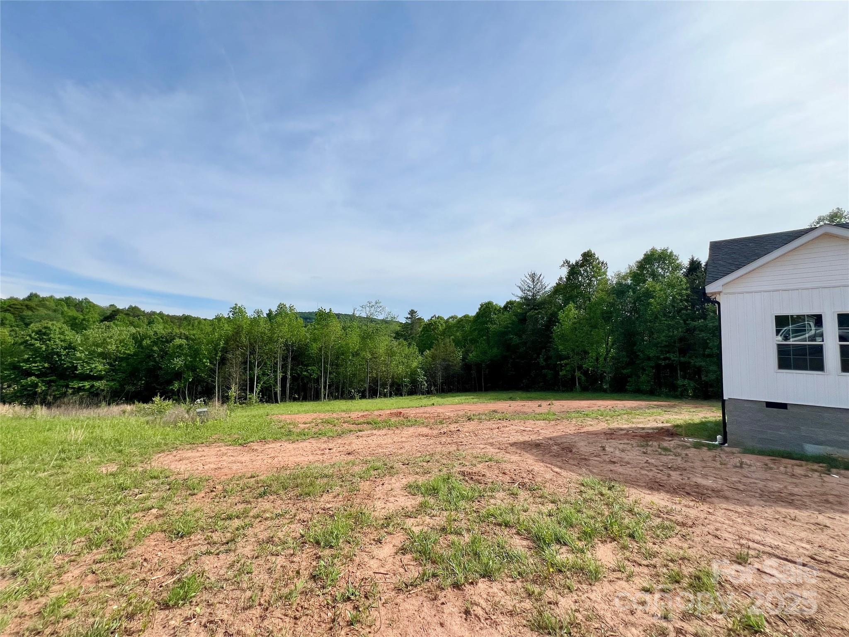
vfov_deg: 89.9
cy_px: 318
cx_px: 424
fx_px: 319
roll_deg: -1.9
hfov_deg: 106.2
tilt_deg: +2.5
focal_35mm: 13
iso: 32
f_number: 1.8
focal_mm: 1.57
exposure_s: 1/2179
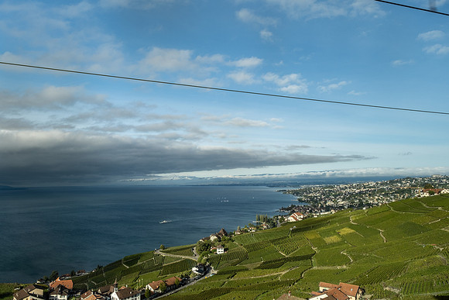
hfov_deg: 68.7
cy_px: 147
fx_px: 328
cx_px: 211
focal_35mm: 26
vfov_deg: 49.1
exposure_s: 1/280
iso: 160
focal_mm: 16
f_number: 4.5
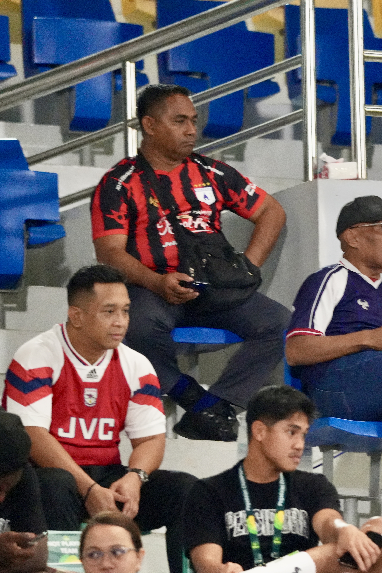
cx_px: 363
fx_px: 12620
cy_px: 287
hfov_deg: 1.7
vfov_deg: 2.6
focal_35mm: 793
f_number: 7.1
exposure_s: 1/125
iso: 12800
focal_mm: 528
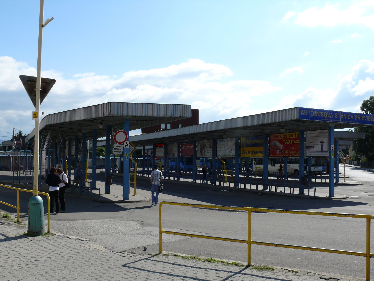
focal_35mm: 35
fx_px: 378
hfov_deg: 52.6
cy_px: 140
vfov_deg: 40.7
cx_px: 187
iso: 100
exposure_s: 1/500
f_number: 7.1
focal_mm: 7.4
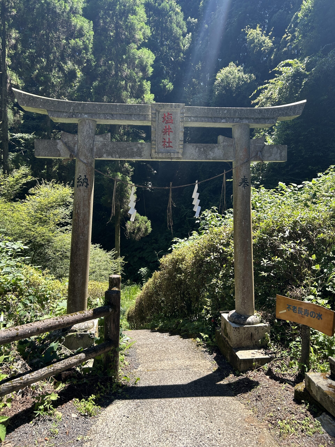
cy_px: 224
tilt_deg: -2.1
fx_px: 335
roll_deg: -0.9
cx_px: 168
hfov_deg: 53.1
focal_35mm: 26
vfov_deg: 67.3
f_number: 1.5
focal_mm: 5.7
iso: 50
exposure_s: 1/873
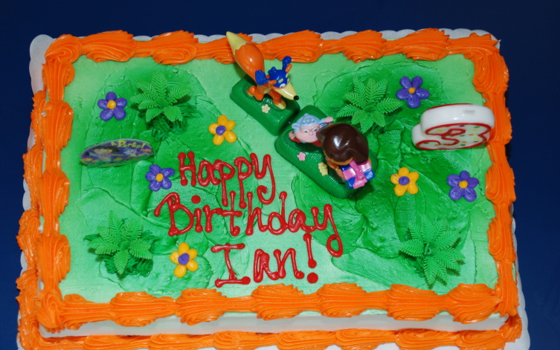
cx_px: 275
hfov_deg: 26.5
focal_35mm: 78
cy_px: 190
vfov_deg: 16.7
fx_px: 1191
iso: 200
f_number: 4.8
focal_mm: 48
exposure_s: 1/60
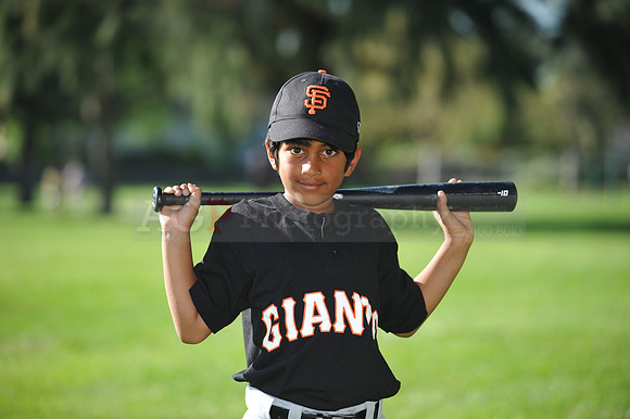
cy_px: 210
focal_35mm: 155
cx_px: 315
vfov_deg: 8.8
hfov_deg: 13.3
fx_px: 2711
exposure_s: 1/800
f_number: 4
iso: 200
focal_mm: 155
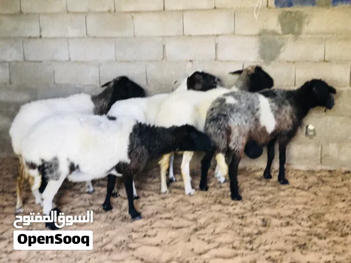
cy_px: 132
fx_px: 578
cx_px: 176
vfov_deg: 25.7
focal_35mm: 57
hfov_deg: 33.8
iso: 200
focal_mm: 6.6
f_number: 2.8
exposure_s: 1/30
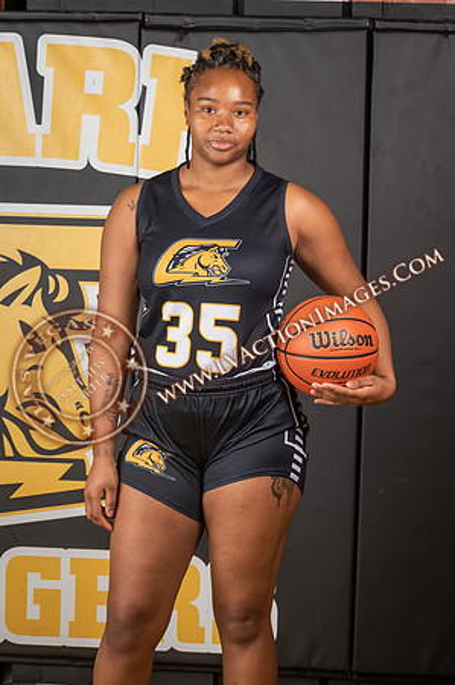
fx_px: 2280
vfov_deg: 17.1
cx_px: 228
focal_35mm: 120
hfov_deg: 11.4
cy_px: 342
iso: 100
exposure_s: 1/125
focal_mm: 120
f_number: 9
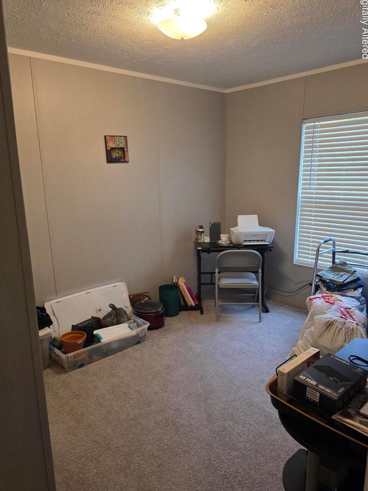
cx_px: 184
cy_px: 256
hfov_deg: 54.9
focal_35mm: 25
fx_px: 354
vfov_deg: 69.3
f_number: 1.7
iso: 250
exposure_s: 1/120
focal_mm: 6.3
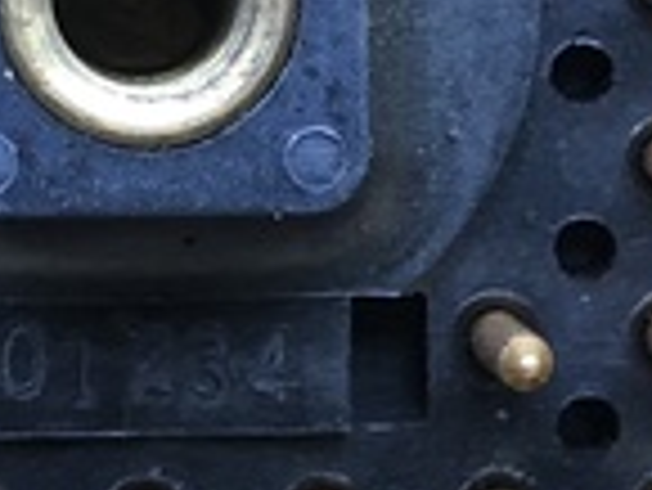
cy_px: -36
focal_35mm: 198
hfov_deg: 10.0
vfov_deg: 7.5
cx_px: 144
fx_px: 3732
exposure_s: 1/30
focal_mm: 4
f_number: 1.8
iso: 25
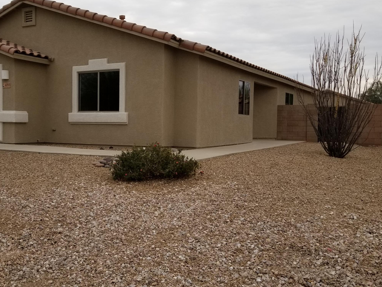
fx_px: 430
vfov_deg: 36.8
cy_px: 137
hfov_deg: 47.1
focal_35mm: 39
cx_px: 129
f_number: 1.7
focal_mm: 4.25
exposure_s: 1/558
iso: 50
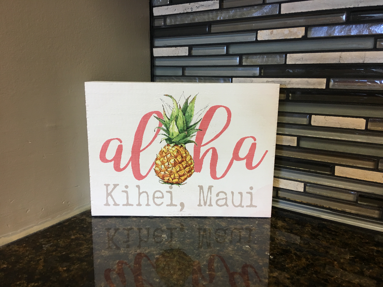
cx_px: 192
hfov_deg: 61.7
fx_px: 321
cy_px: 144
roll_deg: +0.0
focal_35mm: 29
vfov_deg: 48.2
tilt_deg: -11.1
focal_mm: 4.15
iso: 32
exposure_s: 1/15
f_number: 2.2
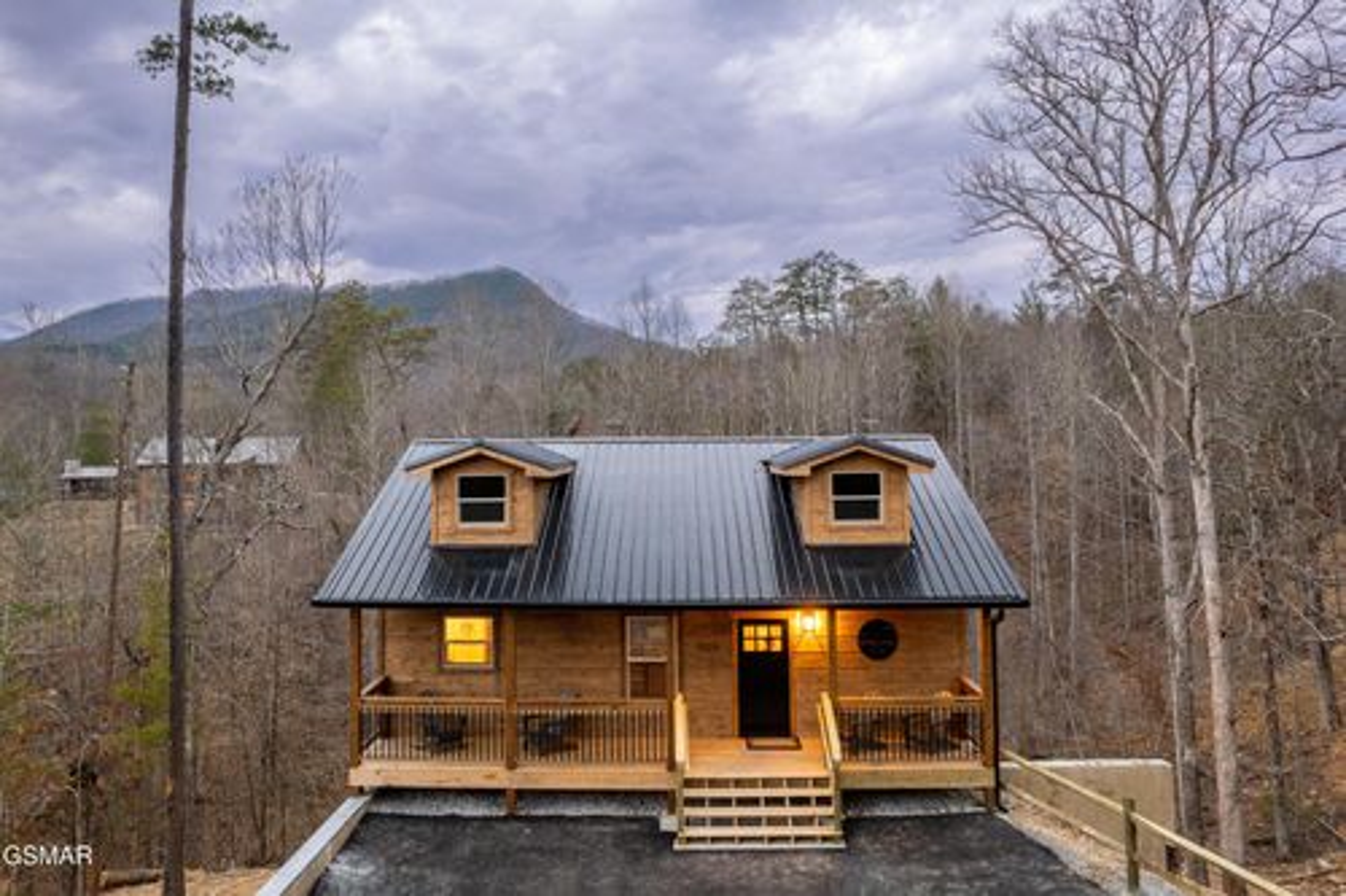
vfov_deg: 57.2
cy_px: 448
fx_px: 822
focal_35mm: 22
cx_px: 673
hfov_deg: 78.6
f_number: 2.8
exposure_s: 1/15
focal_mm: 8.38
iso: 290
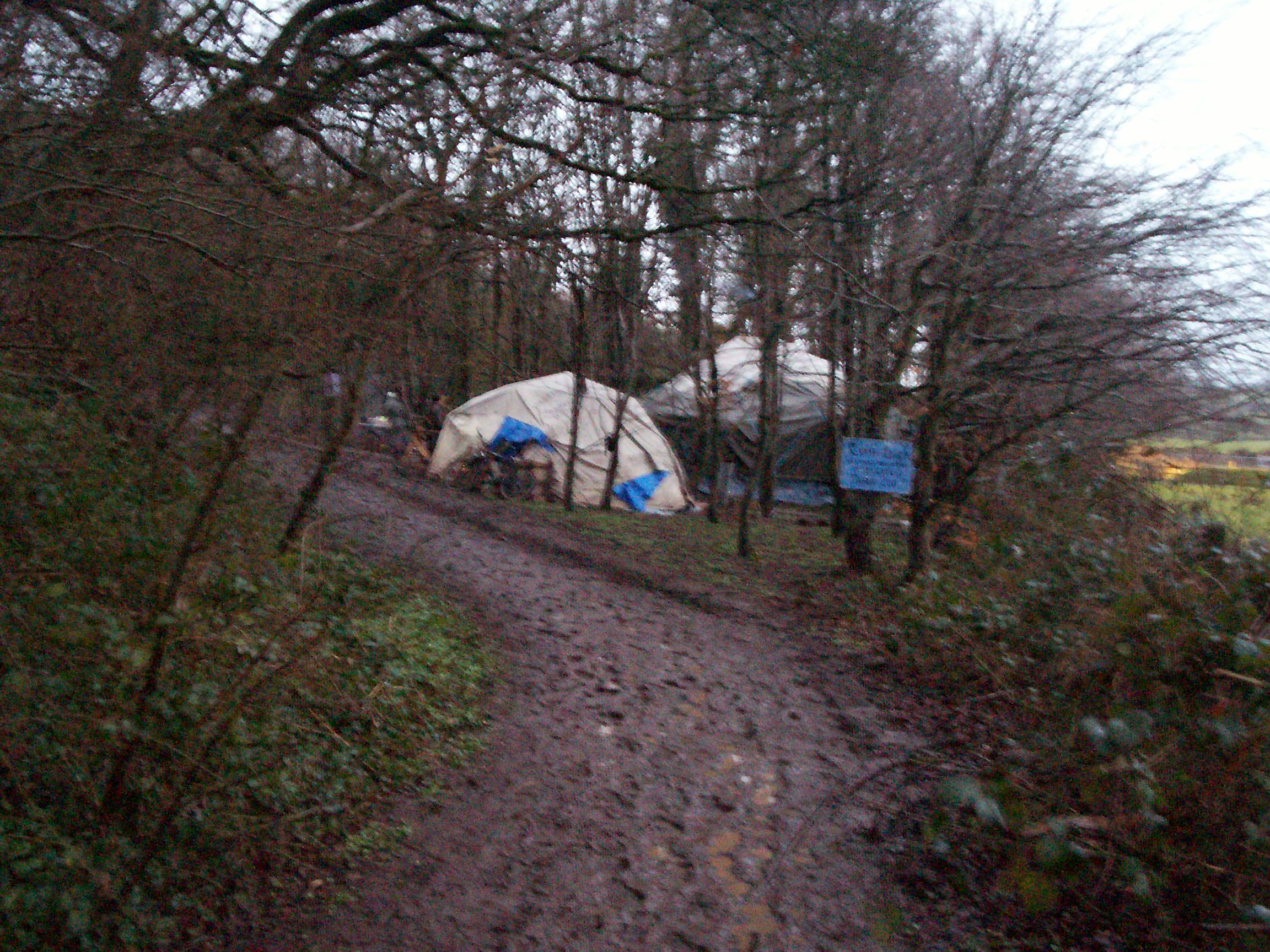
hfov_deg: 51.4
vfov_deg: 39.7
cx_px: 635
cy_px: 476
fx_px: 1321
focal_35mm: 36
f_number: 4.5
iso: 400
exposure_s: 1/2
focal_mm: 5.9
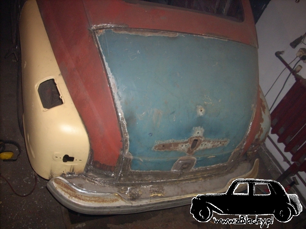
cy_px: 114
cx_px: 153
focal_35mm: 37
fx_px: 327
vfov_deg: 38.7
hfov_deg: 50.1
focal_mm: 6.2
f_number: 2.8
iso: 200
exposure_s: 1/60
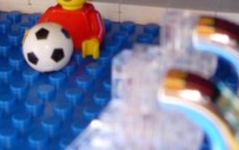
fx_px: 775
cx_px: 142
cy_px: -48
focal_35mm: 119
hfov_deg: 17.5
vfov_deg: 10.7
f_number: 2.8
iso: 89
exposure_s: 1/1.1
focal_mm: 7.8
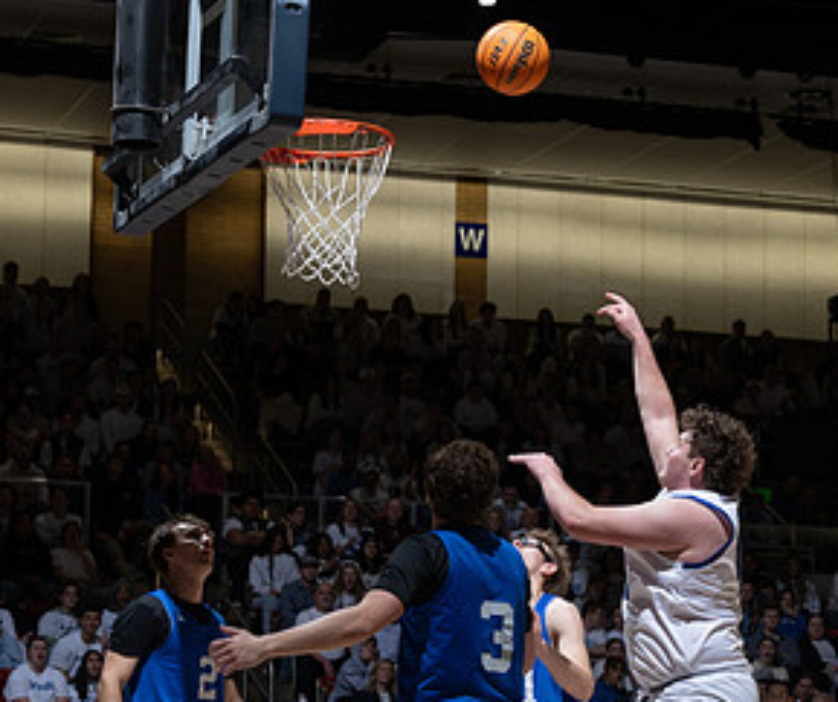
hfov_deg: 16.6
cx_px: 464
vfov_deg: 13.9
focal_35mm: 114
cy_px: 464
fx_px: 2880
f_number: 6.3
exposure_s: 1/60
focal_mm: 53
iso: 100
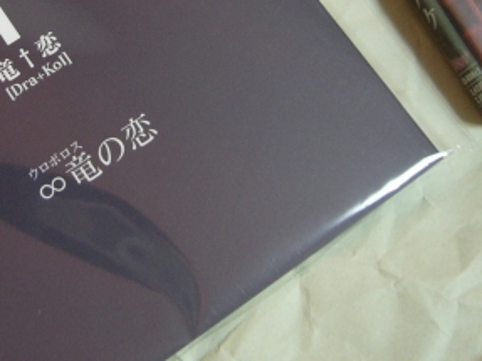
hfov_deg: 24.2
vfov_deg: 18.3
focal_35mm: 78
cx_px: 30
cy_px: -18
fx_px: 1086
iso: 100
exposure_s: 1/2.5
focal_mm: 5.8
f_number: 2.8
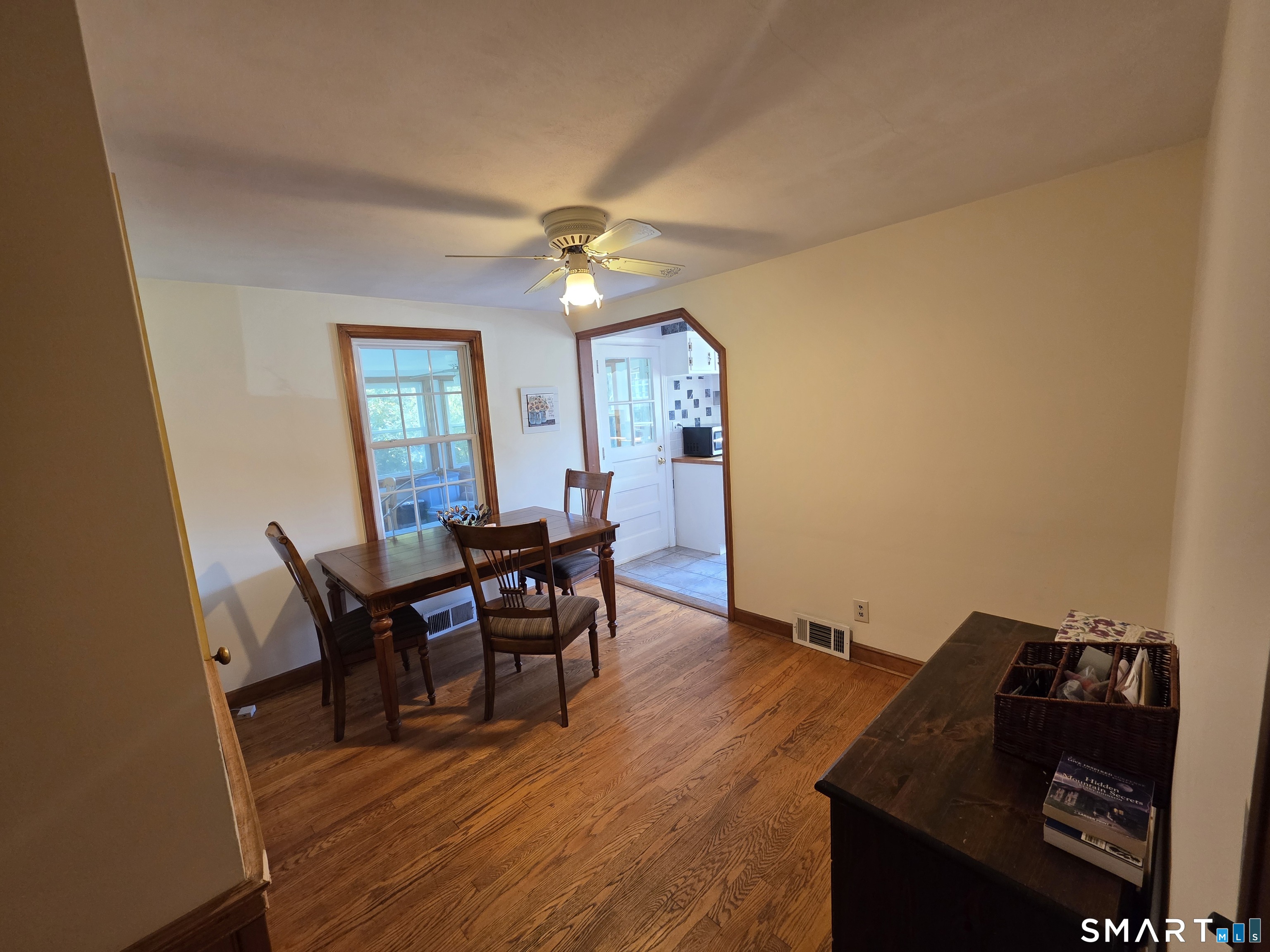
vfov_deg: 89.9
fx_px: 477
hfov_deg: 106.2
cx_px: 635
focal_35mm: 13
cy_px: 476
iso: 200
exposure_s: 1/60
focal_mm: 2.2
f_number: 1.9
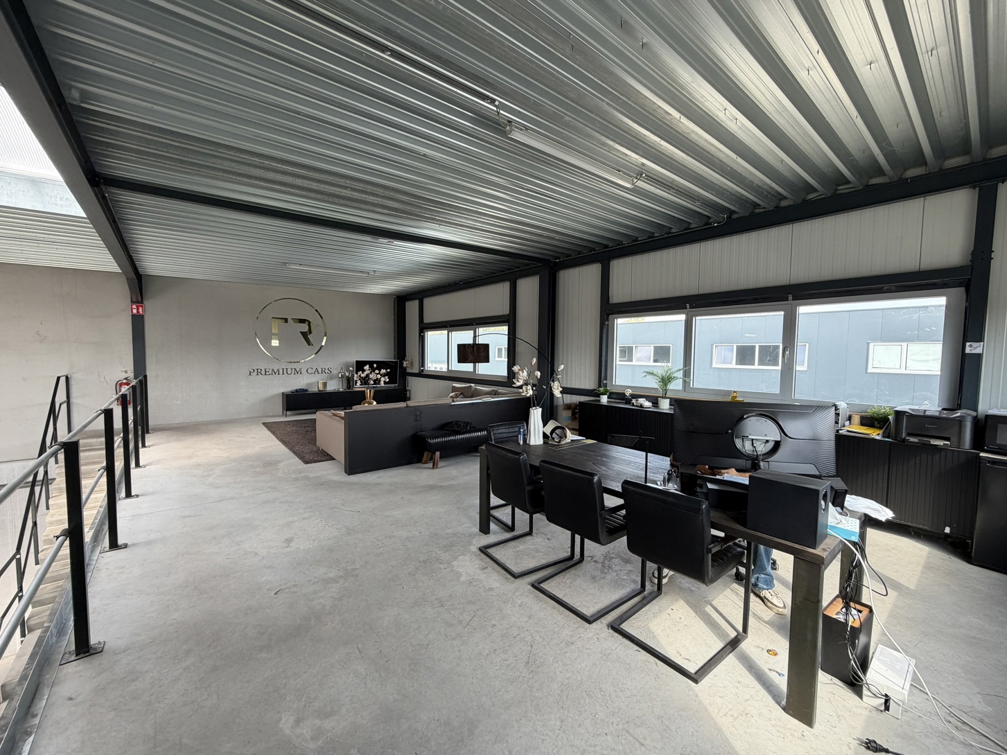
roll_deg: +0.0
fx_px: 407
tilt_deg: -2.9
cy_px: 378
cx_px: 504
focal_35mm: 14
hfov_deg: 102.1
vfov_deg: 85.7
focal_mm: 2.22
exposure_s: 1/121
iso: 80
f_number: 2.2
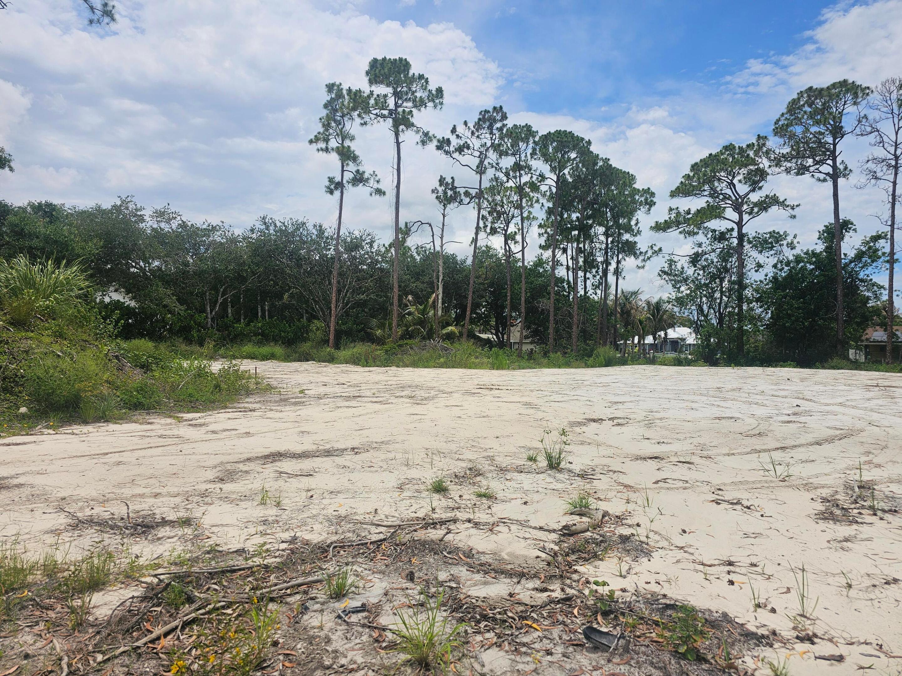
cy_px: 338
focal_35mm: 23
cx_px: 451
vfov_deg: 58.9
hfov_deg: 73.9
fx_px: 599
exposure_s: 1/2032
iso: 10
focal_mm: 6.3
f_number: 1.7
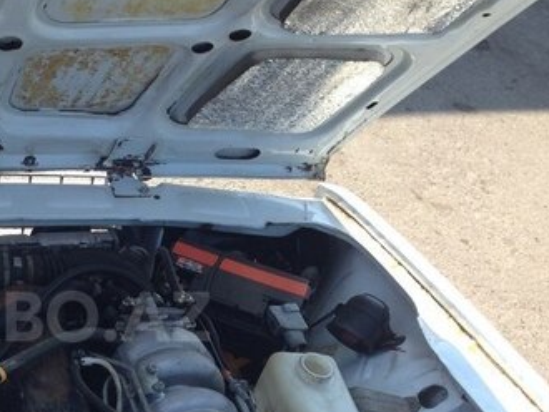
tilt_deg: -41.8
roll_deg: -10.4
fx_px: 1048
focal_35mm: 66
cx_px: 40
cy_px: 316
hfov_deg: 28.1
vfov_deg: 22.1
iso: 50
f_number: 2.4
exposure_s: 1/661
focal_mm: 4.12
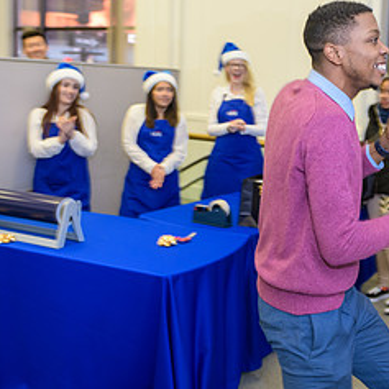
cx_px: 289
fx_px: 636
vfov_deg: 33.9
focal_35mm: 50
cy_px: 155
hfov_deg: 33.4
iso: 1000
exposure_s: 1/125
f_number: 3.2
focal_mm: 24
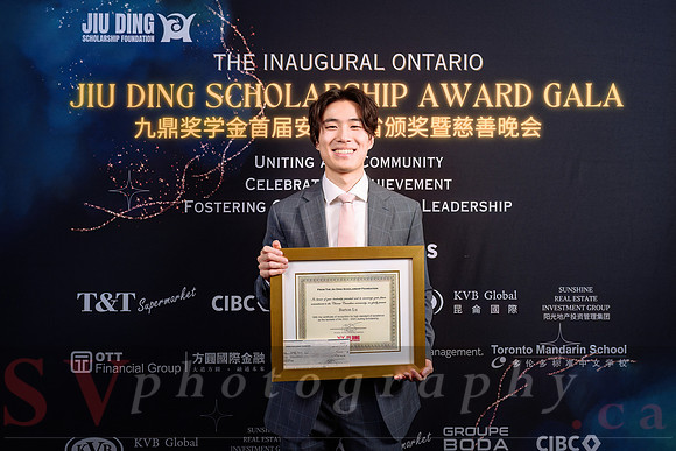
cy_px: 226
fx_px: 693
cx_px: 338
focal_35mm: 37
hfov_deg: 52.0
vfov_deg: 36.1
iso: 500
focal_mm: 36
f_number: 5
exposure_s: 1/200
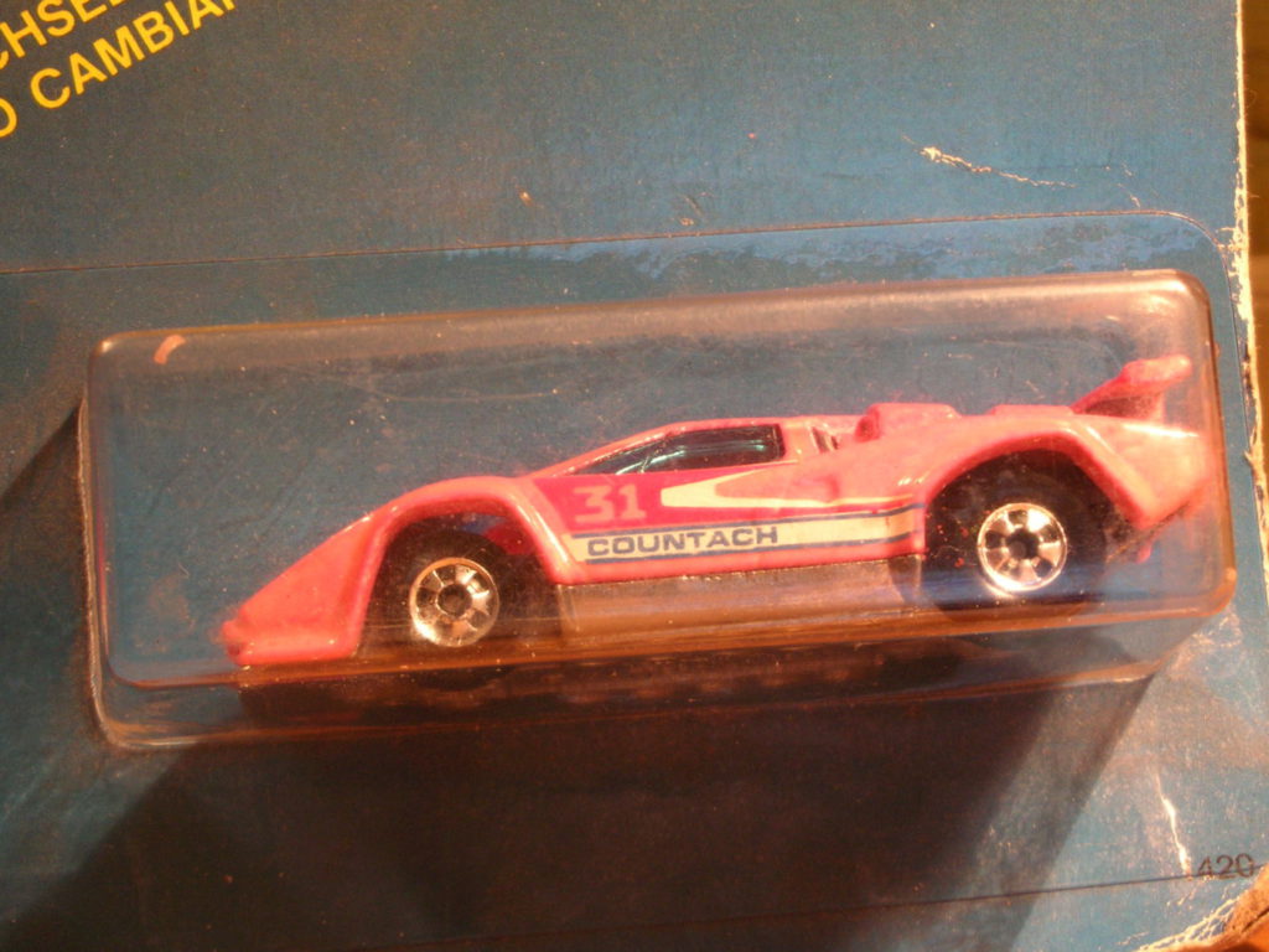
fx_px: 3849
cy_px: 476
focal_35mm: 105
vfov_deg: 14.1
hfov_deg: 18.7
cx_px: 634
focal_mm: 17.4
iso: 100
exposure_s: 1/1.3
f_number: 5.4
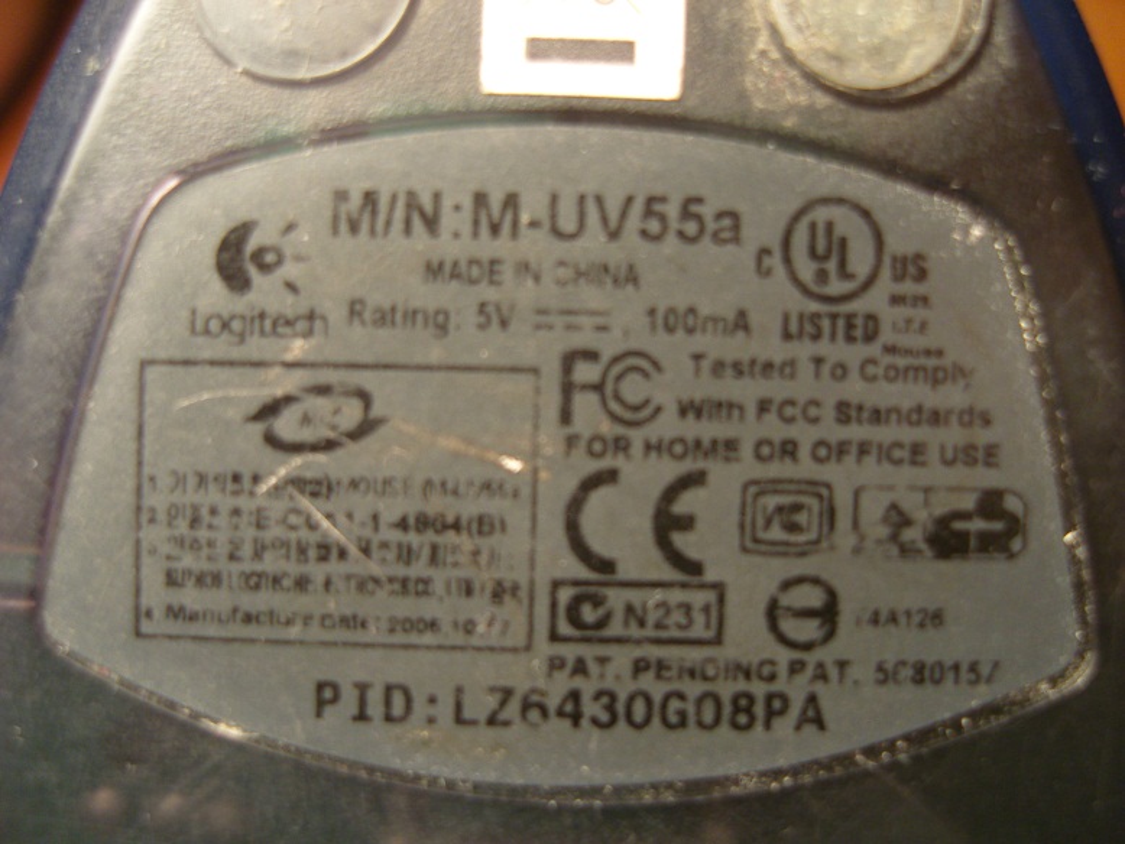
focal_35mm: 34
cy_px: 422
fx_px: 1105
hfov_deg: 53.9
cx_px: 562
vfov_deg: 41.8
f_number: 2.8
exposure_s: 1/25
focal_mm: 7.3
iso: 200
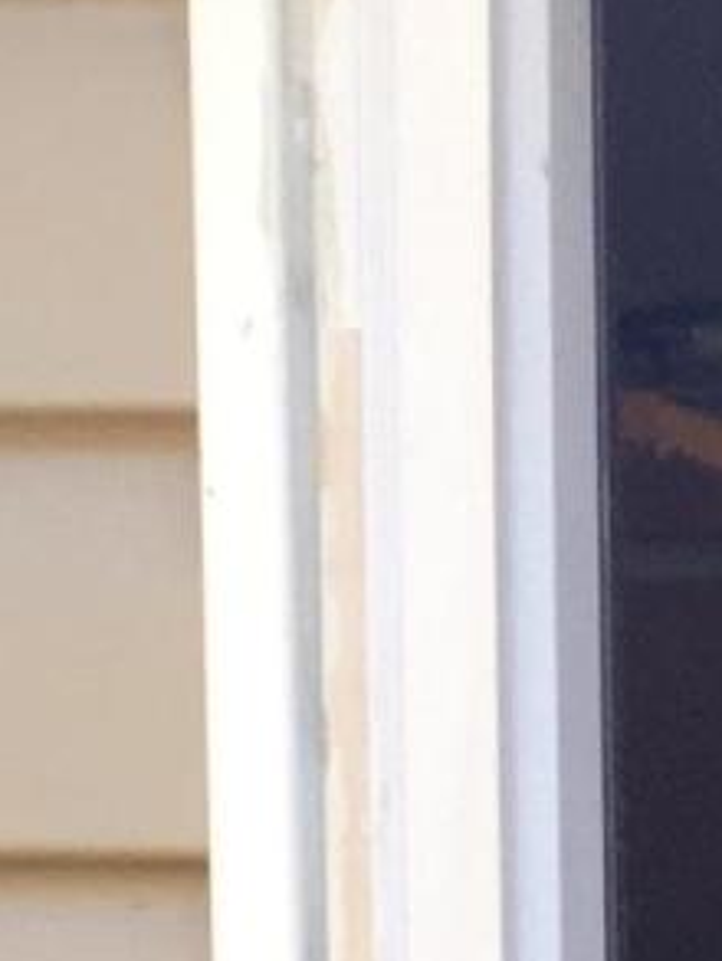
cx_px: 1877
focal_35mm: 198
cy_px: 3267
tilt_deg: -6.6
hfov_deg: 7.0
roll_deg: +0.1
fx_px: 5502
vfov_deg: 8.0
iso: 40
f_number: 2.2
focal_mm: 4.15
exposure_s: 1/120
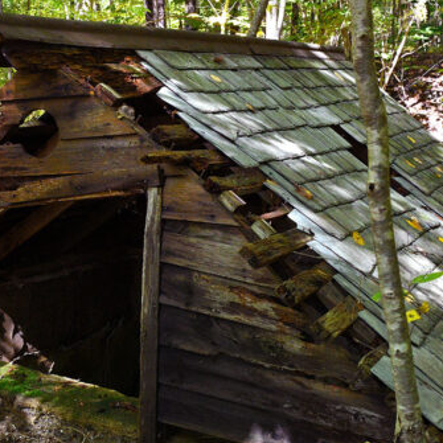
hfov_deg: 29.8
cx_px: 140
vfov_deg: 30.0
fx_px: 825
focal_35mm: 57
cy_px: 257
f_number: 11
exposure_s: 1/160
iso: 3600
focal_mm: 29
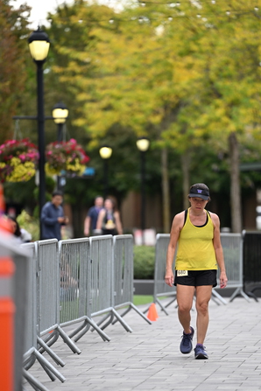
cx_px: 147
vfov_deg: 8.4
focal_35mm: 246
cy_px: 227
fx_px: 2675
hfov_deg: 5.6
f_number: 2.8
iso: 640
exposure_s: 1/1600
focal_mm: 200
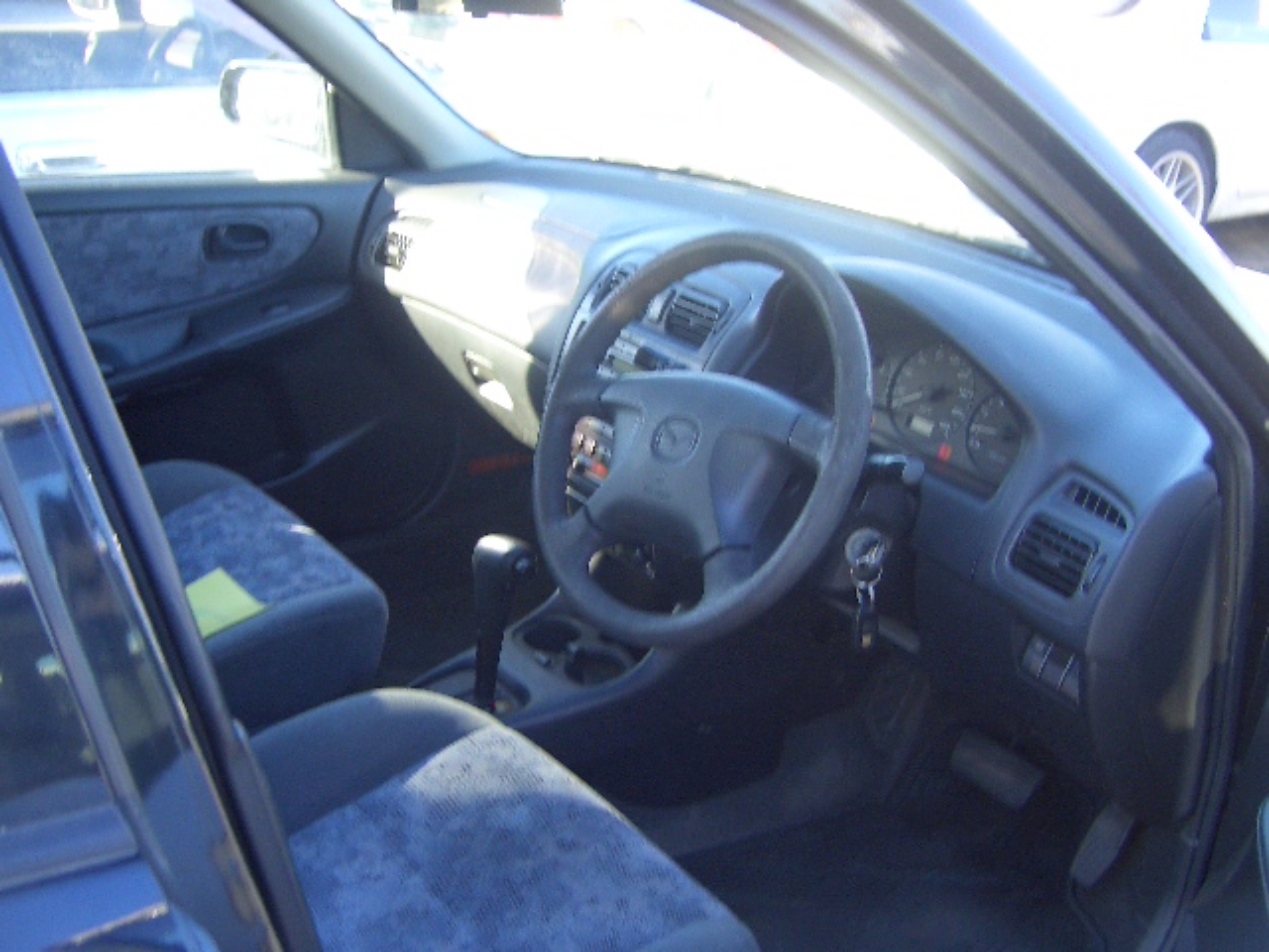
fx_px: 1430
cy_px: 476
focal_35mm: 39
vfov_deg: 36.8
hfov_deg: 47.9
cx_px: 634
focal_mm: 8
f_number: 2.8
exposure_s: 1/80
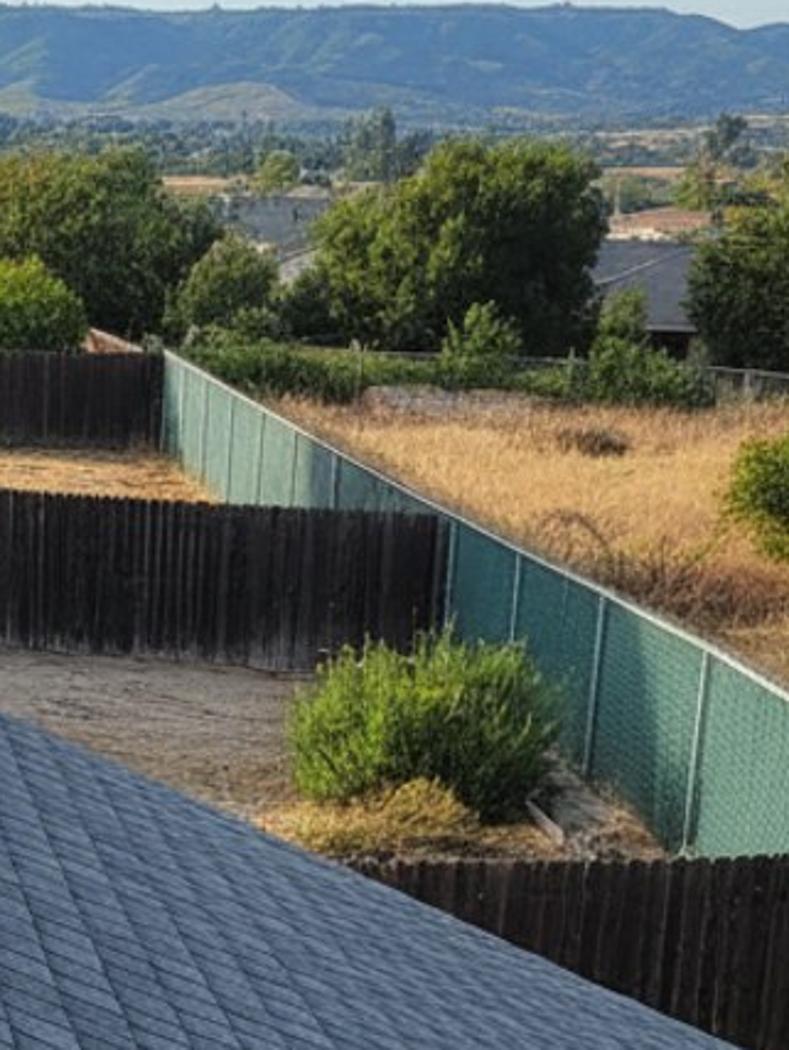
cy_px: 1028
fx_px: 2215
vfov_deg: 25.5
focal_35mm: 73
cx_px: -182
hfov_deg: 19.0
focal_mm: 5.7
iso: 722
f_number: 1.6
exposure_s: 1/233
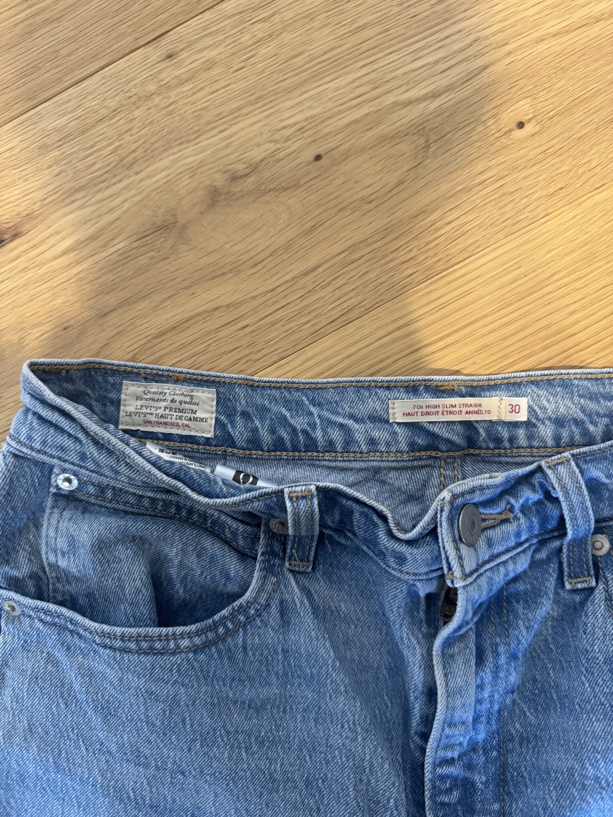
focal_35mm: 24
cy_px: 408
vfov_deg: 71.6
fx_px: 567
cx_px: 306
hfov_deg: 56.8
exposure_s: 1/60
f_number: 1.78
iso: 500
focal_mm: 6.76
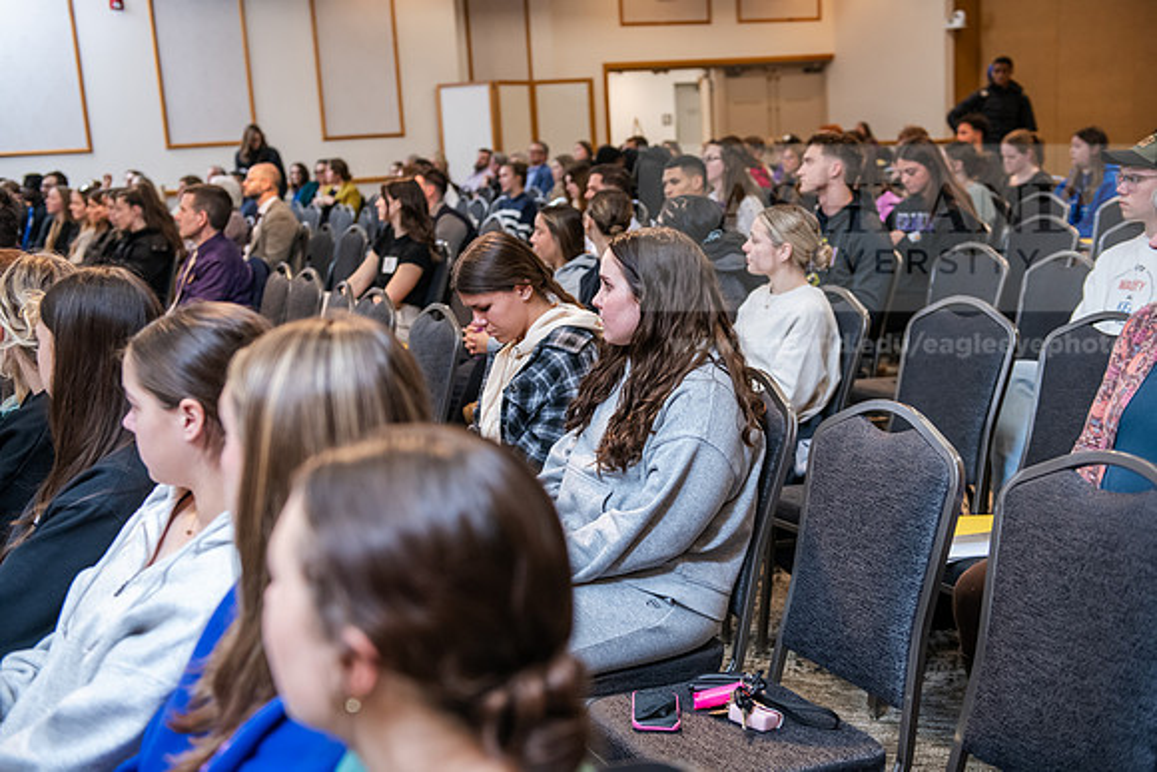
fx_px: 1414
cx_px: 578
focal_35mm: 44
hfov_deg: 44.5
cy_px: 386
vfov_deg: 30.5
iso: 1600
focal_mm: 44
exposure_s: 1/125
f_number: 3.2
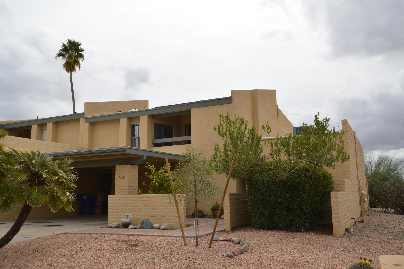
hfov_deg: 57.3
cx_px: 202
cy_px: 134
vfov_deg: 39.9
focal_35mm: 33
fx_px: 370
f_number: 9
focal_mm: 22
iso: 100
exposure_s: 1/200
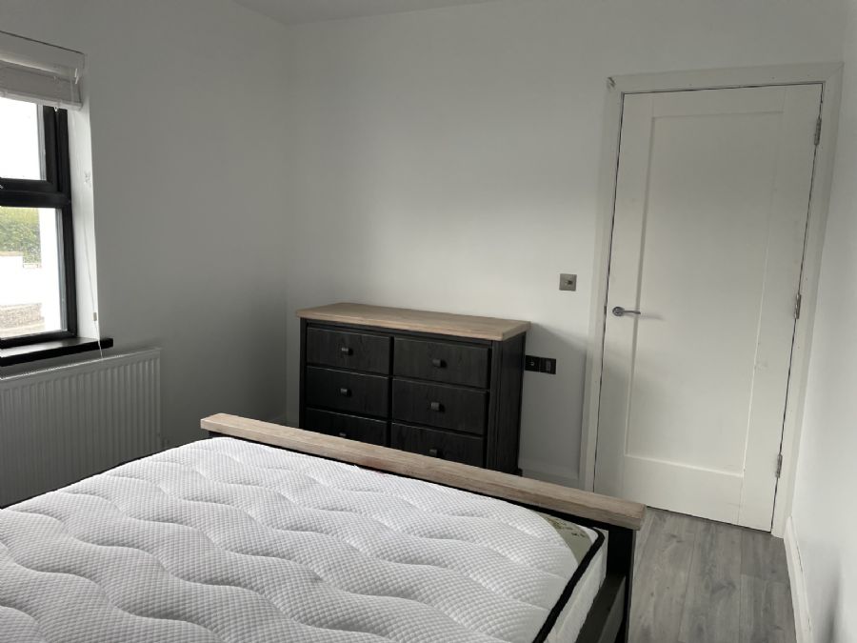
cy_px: 322
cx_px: 428
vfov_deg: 53.1
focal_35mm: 26
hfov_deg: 67.3
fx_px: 644
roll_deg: -1.9
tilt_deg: -7.9
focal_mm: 4.2
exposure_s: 1/121
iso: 100
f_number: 1.6
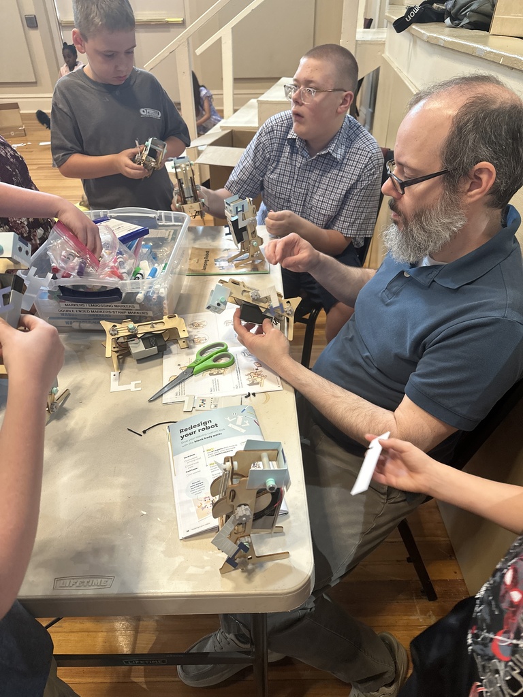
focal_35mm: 24
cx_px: 262
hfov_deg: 56.8
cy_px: 348
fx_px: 483
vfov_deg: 71.6
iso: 320
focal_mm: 6.86
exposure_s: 1/60
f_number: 1.78
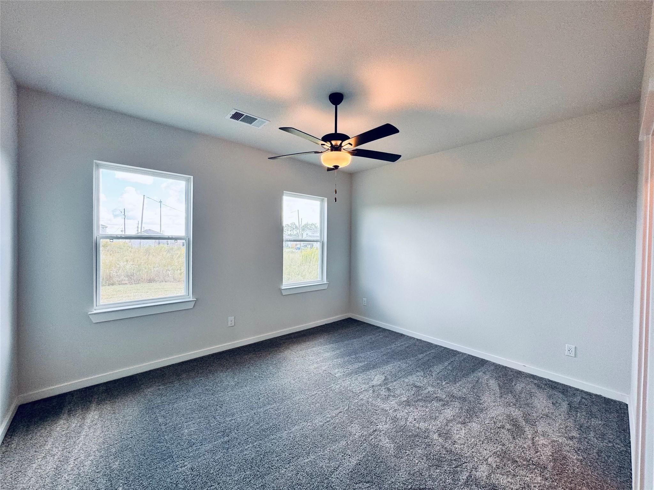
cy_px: 245
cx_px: 327
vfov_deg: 85.7
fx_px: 265
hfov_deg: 102.1
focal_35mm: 14
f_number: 2.2
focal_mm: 2.22
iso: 100
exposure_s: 1/120
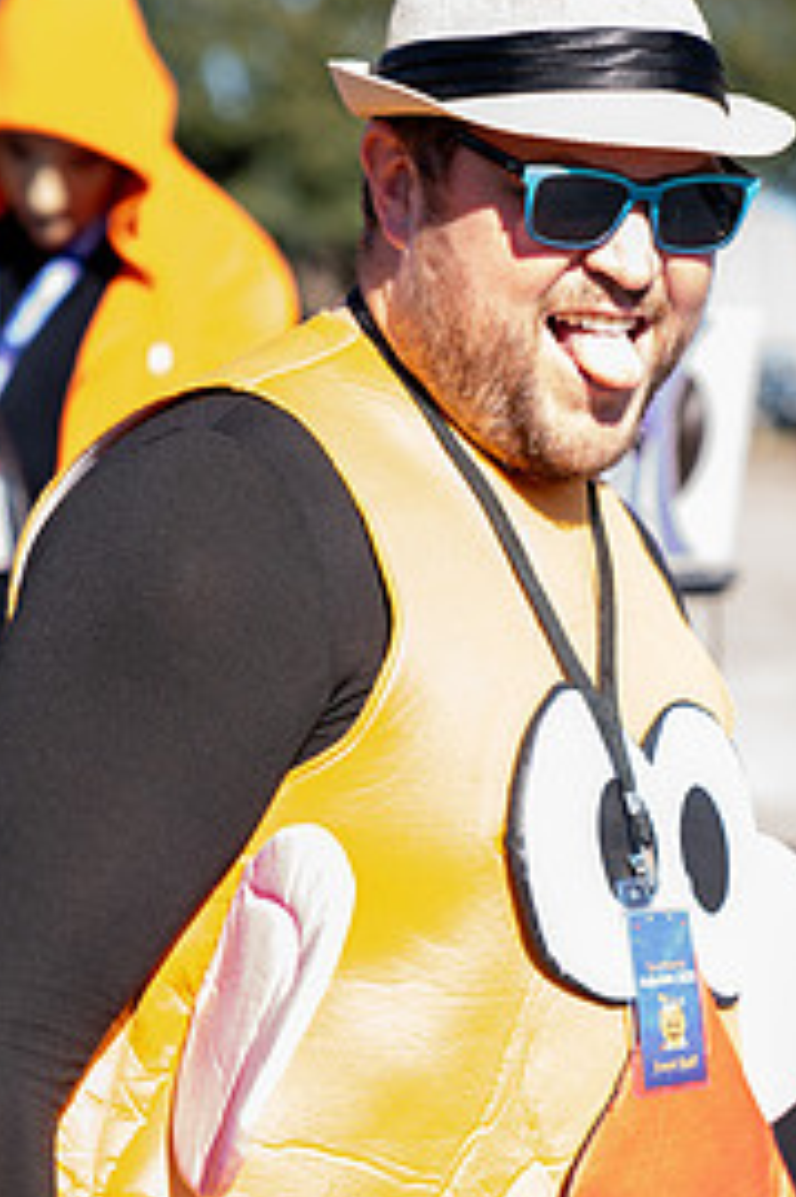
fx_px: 3885
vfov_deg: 17.5
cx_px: 525
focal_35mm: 117
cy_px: 788
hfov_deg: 11.7
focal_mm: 70
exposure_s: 1/250
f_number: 2.8
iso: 100
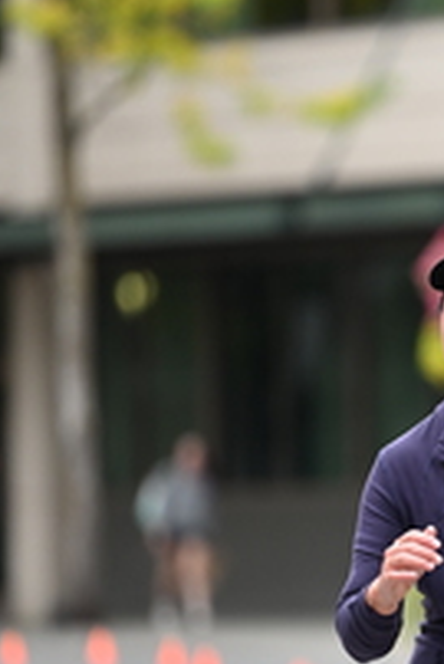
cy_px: 411
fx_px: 9787
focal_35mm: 530
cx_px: 548
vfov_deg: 3.9
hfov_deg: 2.6
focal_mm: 195
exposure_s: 1/1600
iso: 640
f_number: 2.8
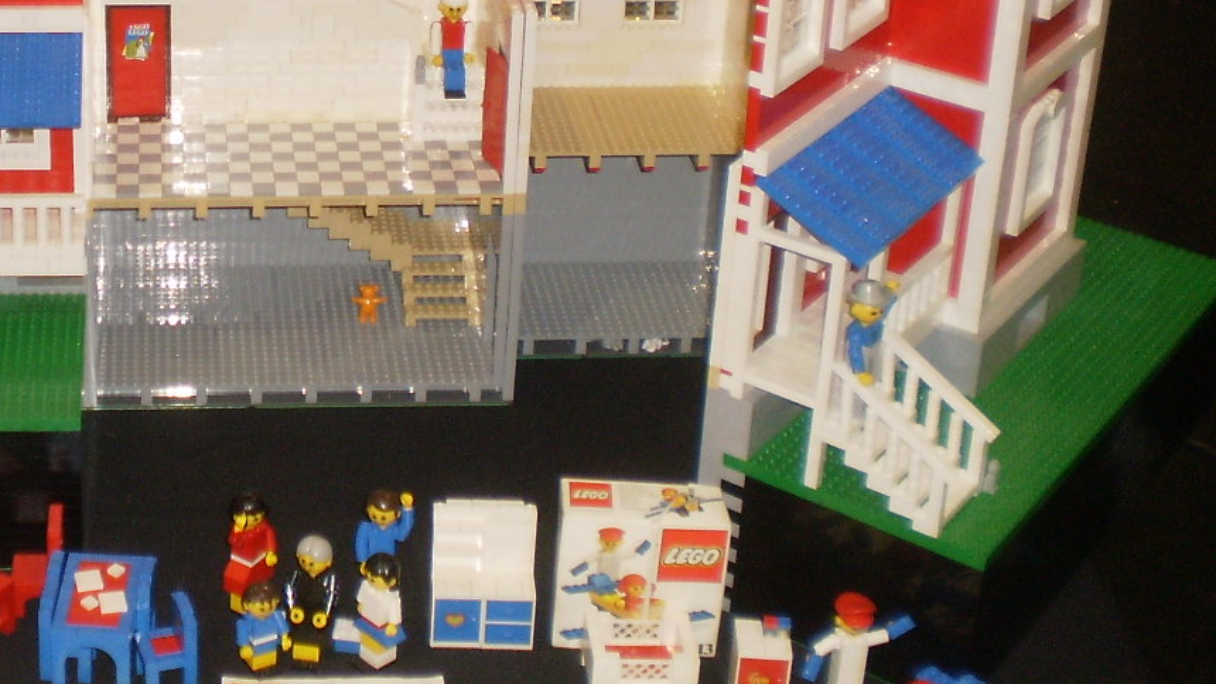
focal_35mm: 73
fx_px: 2354
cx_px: 235
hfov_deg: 28.3
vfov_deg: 16.3
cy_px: 41
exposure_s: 1/30
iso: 125
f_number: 3.1
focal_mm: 6.3
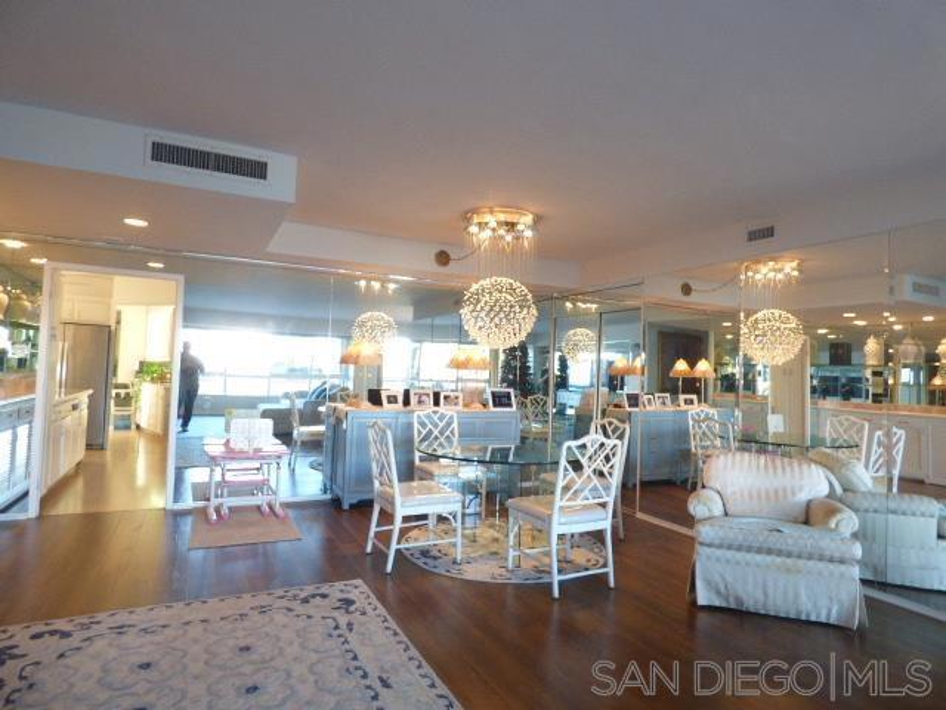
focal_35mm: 20
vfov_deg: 66.0
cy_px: 355
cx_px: 473
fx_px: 547
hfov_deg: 81.7
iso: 200
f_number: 2.8
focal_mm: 3.58
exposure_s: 1/30
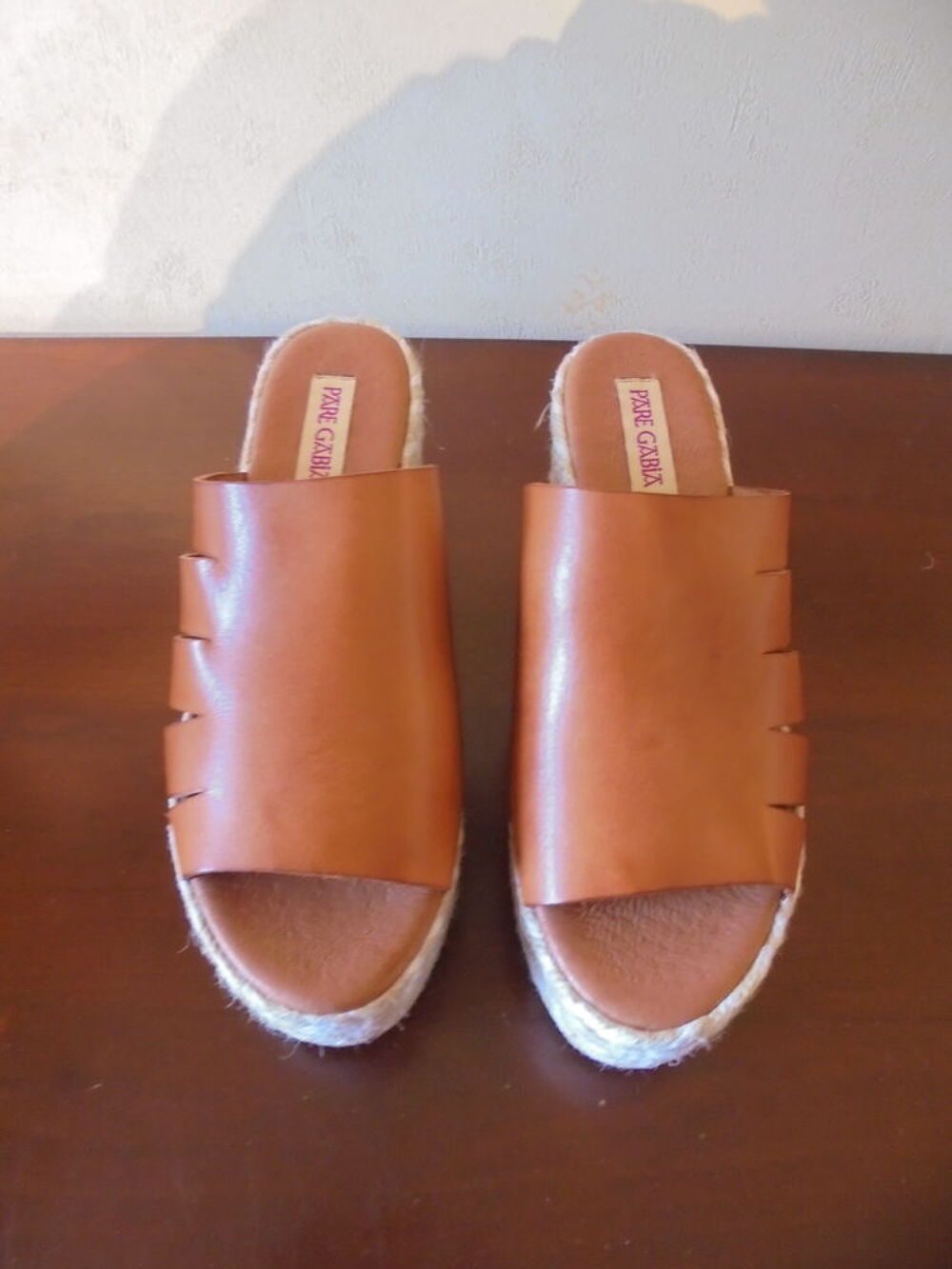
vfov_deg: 67.3
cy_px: 634
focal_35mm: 26
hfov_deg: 53.1
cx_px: 476
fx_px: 953
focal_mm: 4.6
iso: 400
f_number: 3.5
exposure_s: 1/13
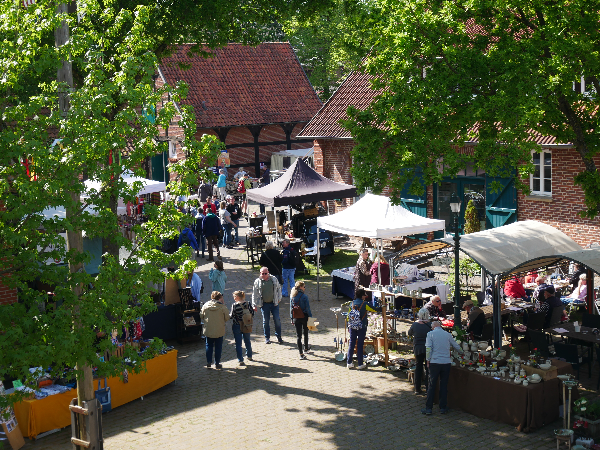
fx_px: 1040
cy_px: 225
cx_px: 300
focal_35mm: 60
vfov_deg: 24.4
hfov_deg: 32.2
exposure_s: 1/160
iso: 200
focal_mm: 30
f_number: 7.1
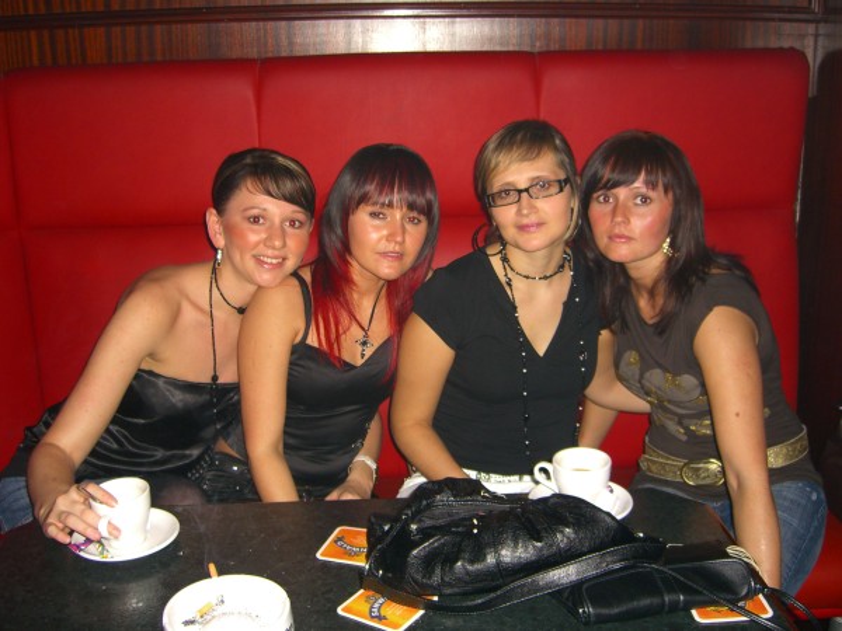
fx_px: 924
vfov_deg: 37.7
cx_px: 421
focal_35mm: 38
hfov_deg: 49.0
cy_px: 316
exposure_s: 1/60
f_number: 2.8
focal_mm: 7.9
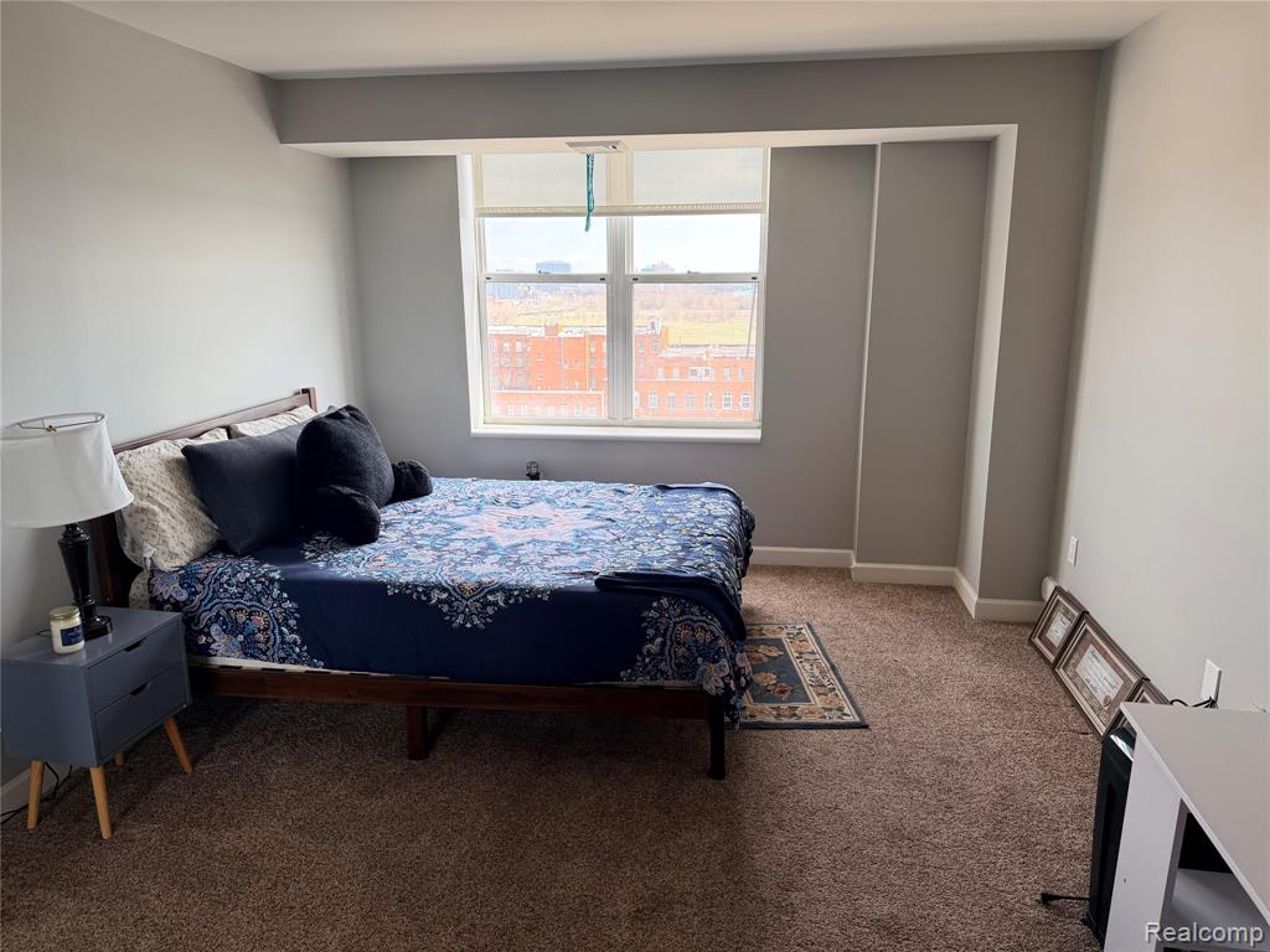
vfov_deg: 56.8
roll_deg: +0.8
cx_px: 635
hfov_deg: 71.6
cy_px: 476
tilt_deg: -10.9
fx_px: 881
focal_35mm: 24
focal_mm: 6.76
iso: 80
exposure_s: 1/213
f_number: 1.78
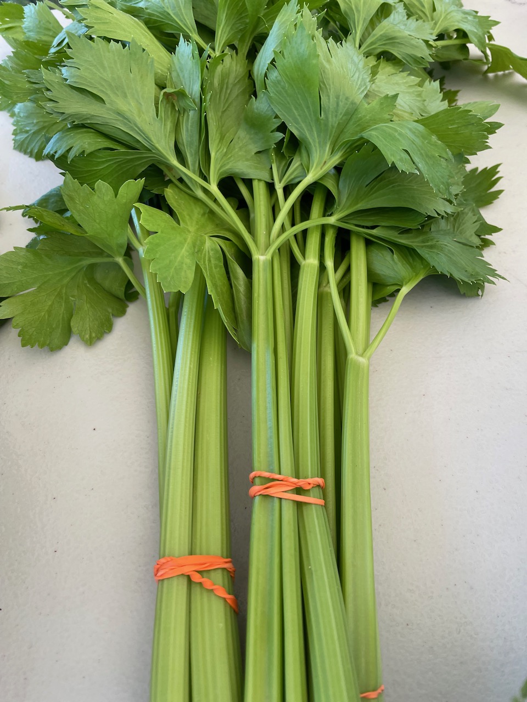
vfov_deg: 67.3
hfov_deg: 53.1
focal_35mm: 26
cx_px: 264
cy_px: 351
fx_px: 528
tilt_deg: -61.3
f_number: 1.6
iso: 40
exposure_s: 1/202
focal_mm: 4.2
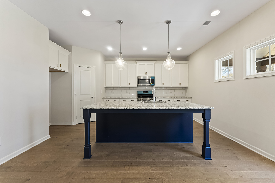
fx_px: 107
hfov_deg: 104.2
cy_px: 92
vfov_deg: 81.3
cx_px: 138
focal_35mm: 14
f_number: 7.1
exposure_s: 1/13
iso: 400
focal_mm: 14
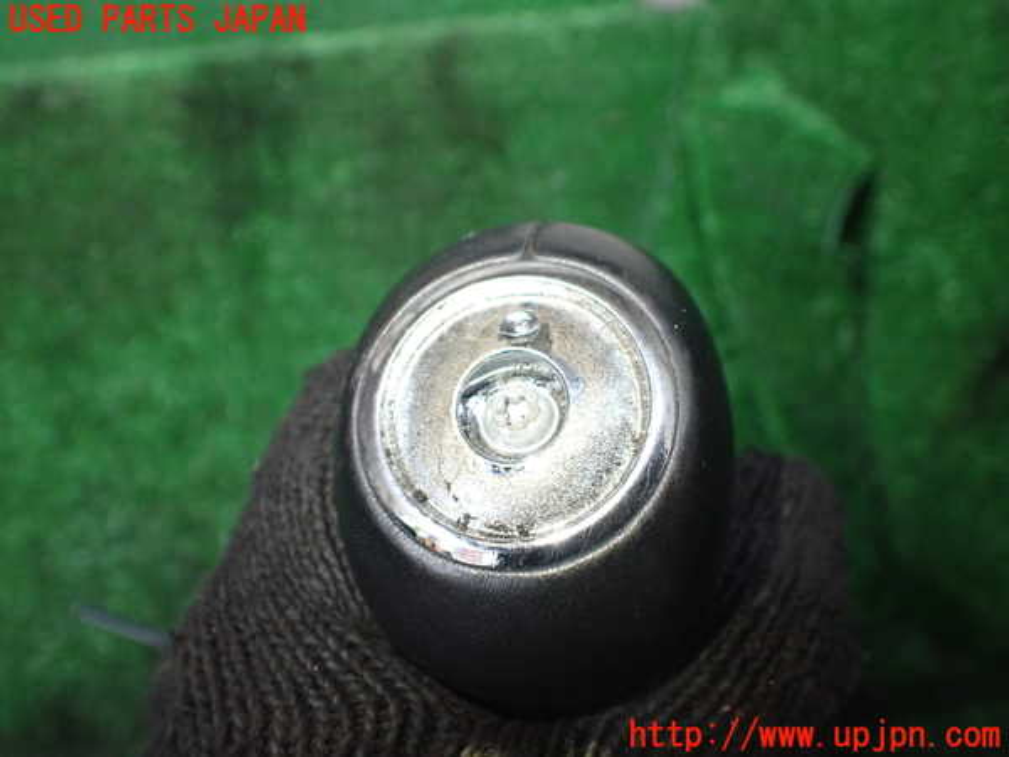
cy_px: 378
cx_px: 504
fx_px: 874
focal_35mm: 30
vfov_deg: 46.8
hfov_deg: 60.0
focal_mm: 5.4
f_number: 2.3
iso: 640
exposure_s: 1/125
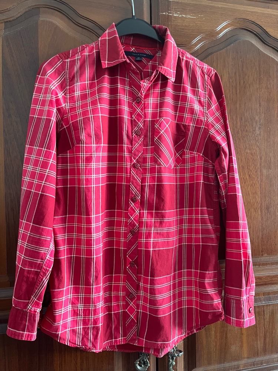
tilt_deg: +0.6
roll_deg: +2.4
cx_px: 139
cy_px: 186
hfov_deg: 53.1
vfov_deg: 67.3
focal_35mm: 26
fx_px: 278
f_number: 1.6
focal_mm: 5.1
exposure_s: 1/60
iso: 320
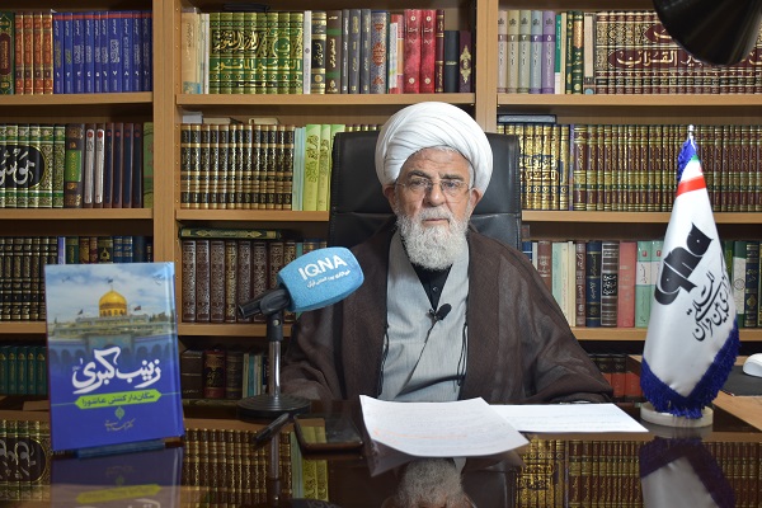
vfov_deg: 34.2
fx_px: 825
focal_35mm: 39
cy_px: 254
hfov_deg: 49.6
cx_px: 381
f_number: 3.8
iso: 220
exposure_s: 1/25
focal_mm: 26
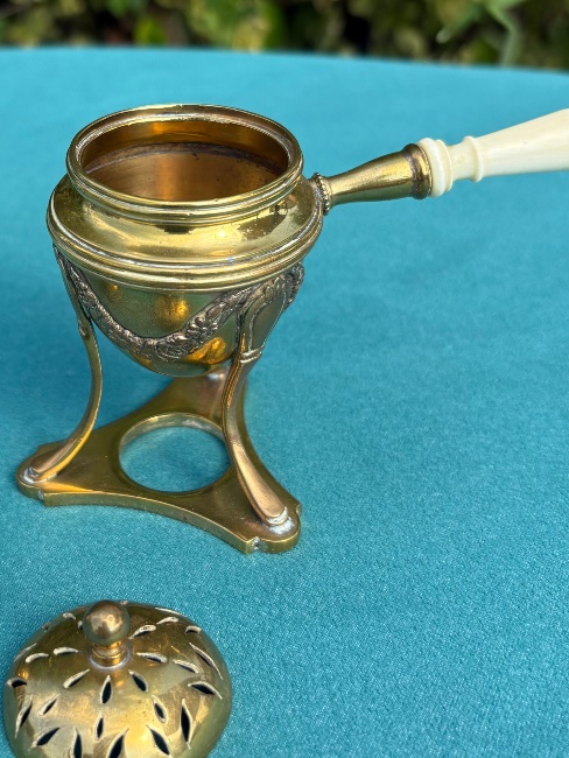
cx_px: 162
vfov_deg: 39.3
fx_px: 1051
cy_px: 271
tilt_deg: -33.0
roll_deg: -0.3
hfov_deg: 29.9
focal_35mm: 48
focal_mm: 5.96
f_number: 1.6
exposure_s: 1/1364
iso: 50
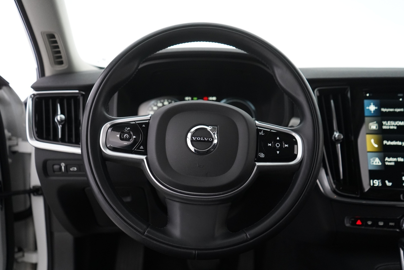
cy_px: 135
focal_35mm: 31
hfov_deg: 60.3
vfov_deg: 42.3
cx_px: 202
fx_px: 348
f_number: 3.5
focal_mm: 31
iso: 5000
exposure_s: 1/60
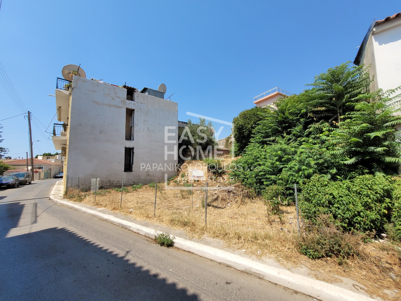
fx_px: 151
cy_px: 150
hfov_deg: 106.2
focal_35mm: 13
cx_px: 200
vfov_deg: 89.9
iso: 40
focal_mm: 1.74
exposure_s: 1/1445
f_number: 2.2
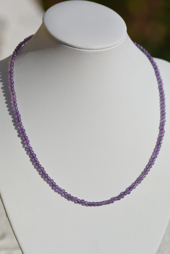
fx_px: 1115
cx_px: 85
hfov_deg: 8.7
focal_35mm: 158
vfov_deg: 13.0
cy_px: 127
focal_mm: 105
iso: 400
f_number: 5.6
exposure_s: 1/4000
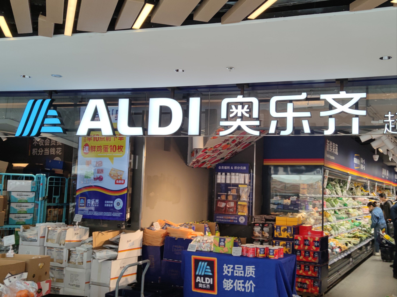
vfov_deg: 38.7
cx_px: 198
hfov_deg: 50.1
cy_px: 148
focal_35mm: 37
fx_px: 424
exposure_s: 1/250
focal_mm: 6.72
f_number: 1.69
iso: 50
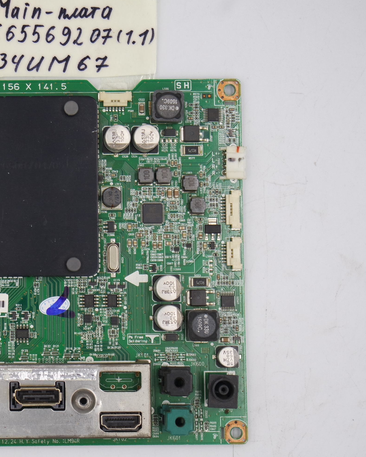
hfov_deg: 16.7
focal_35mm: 91
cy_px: 228
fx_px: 1232
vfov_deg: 21.0
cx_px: 40
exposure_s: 1/100
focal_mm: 24
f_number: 5.6
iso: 200
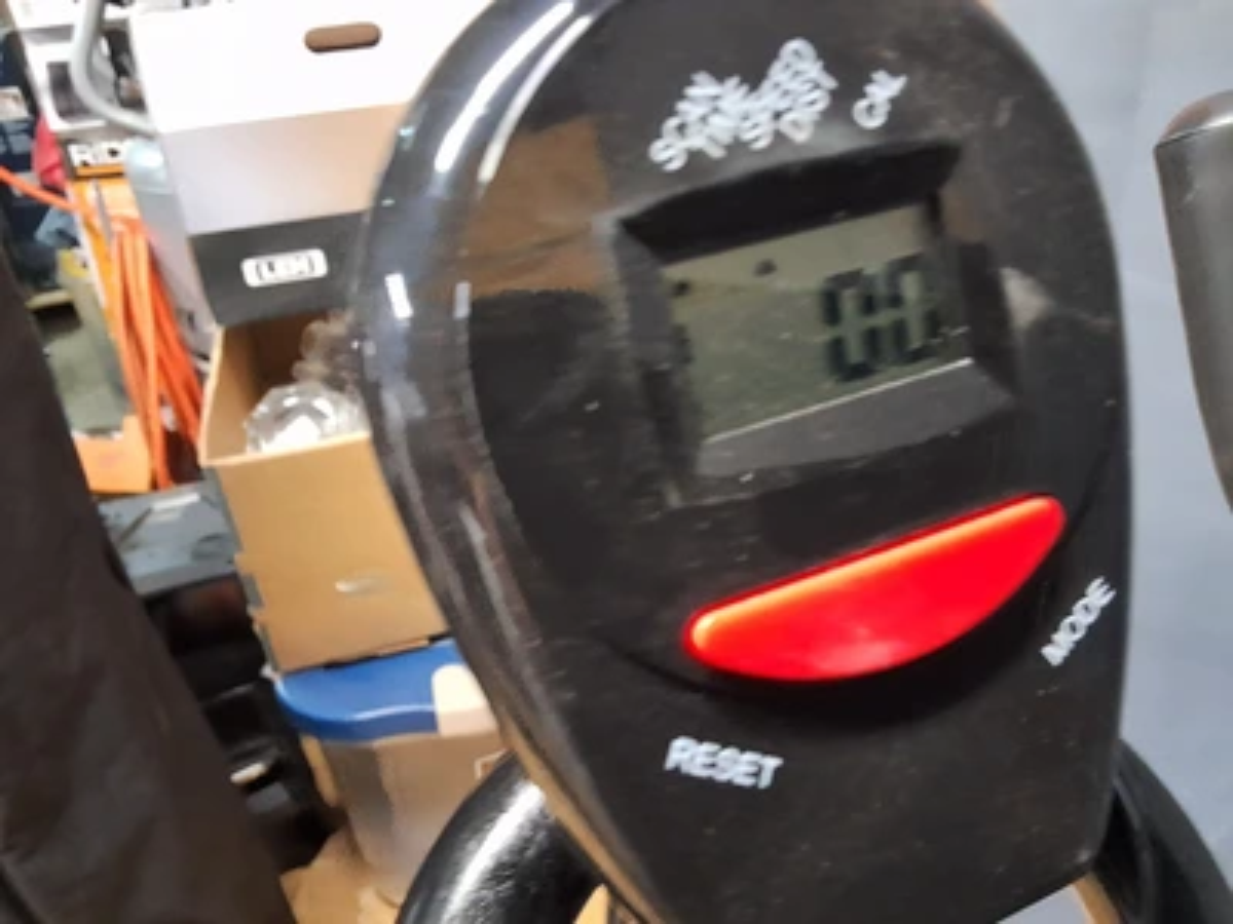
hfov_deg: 63.4
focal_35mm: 28
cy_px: 462
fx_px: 997
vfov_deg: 49.7
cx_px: 616
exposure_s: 1/17
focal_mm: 2.91
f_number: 1.9
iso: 500
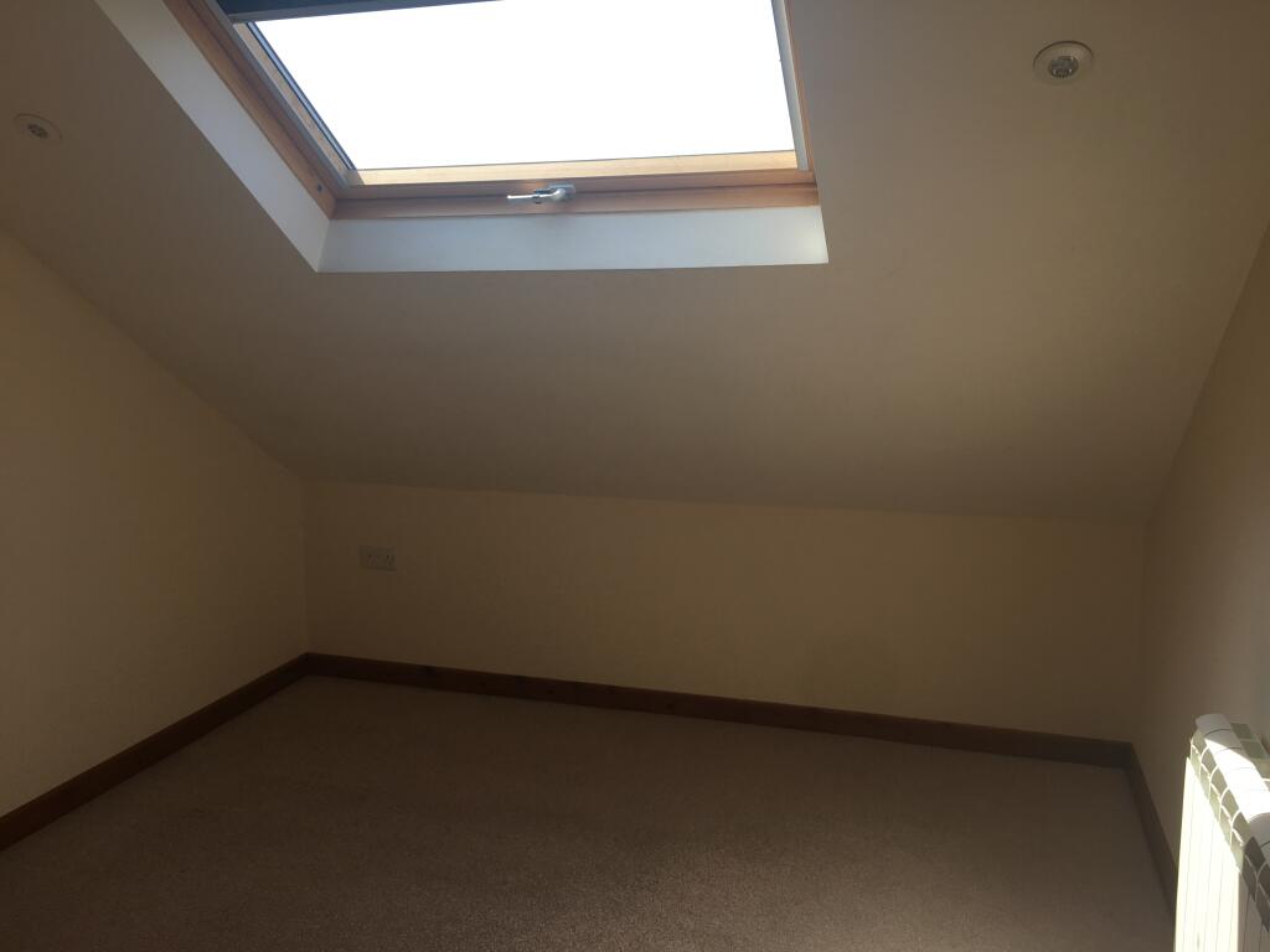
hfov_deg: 61.7
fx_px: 1064
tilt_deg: -8.2
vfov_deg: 48.2
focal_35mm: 29
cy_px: 476
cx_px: 635
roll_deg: +0.4
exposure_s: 1/371
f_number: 2.2
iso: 25
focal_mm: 4.15
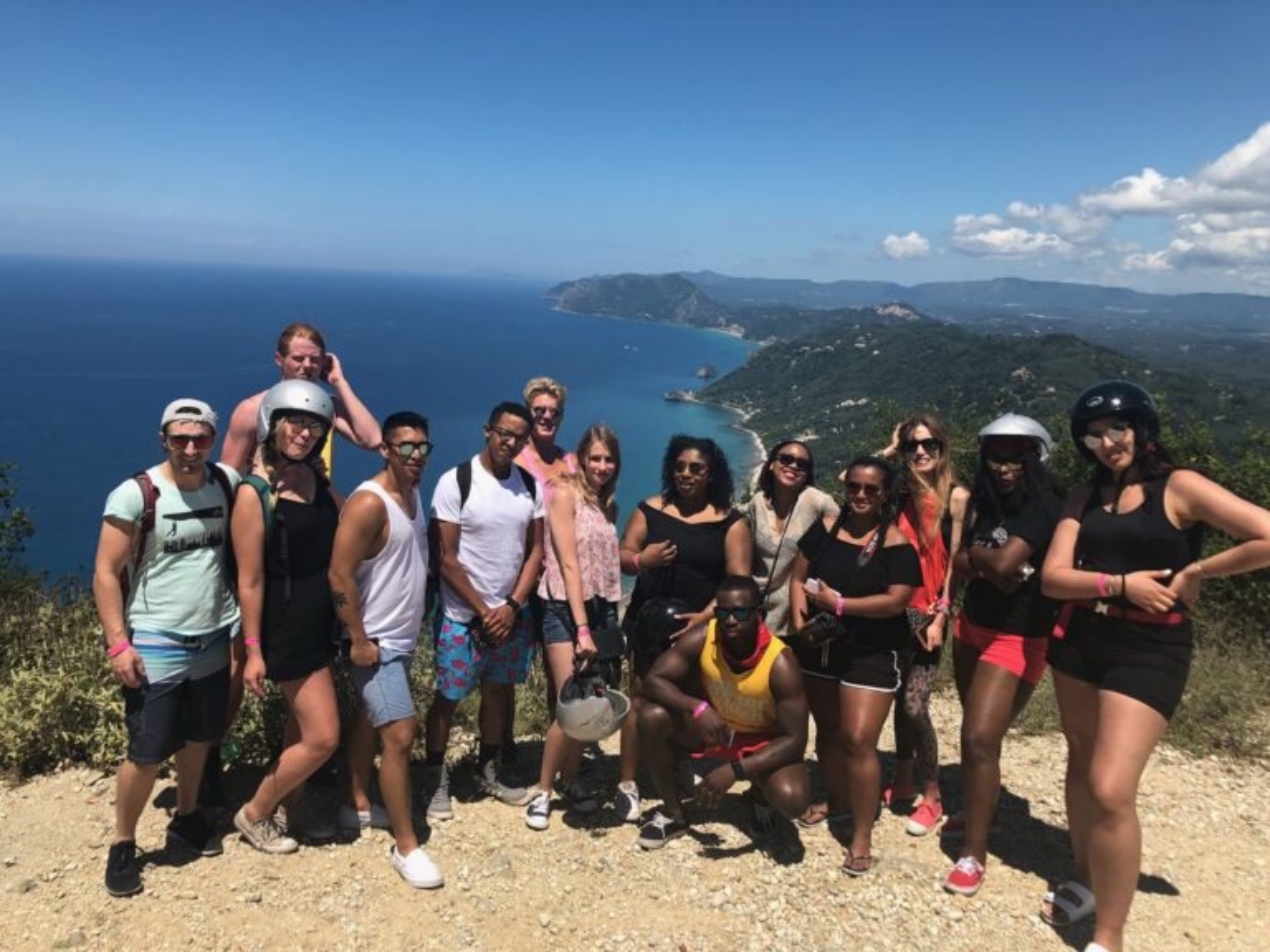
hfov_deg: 63.4
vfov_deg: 49.7
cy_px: 476
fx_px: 1027
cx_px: 635
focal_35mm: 28
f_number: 1.8
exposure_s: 1/2208
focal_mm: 3.99
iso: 20
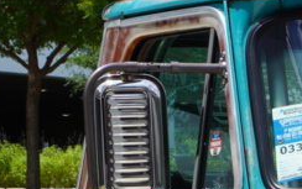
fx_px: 1750
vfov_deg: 6.0
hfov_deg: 9.3
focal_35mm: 212
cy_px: 377
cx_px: 571
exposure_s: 1/160
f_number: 10
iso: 100
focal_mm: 21
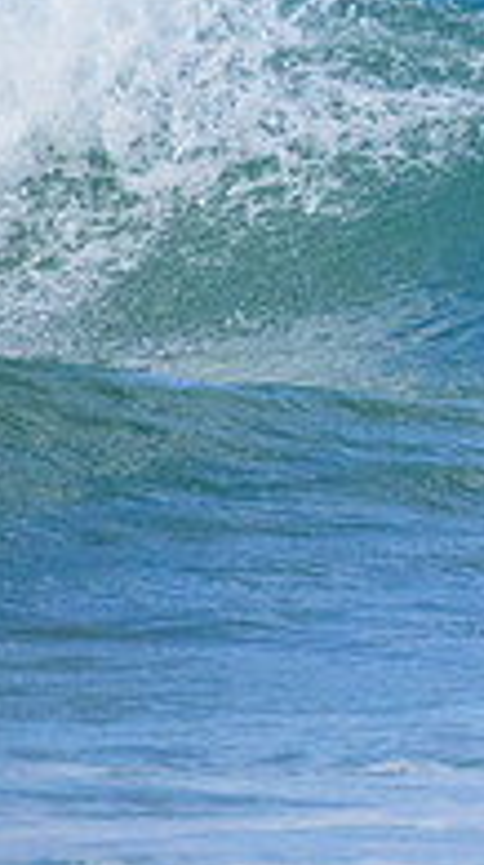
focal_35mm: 2498
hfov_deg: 0.5
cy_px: 157
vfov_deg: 0.9
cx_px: 1177
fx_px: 57267
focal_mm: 800
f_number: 11
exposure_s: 1/1250
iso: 3600
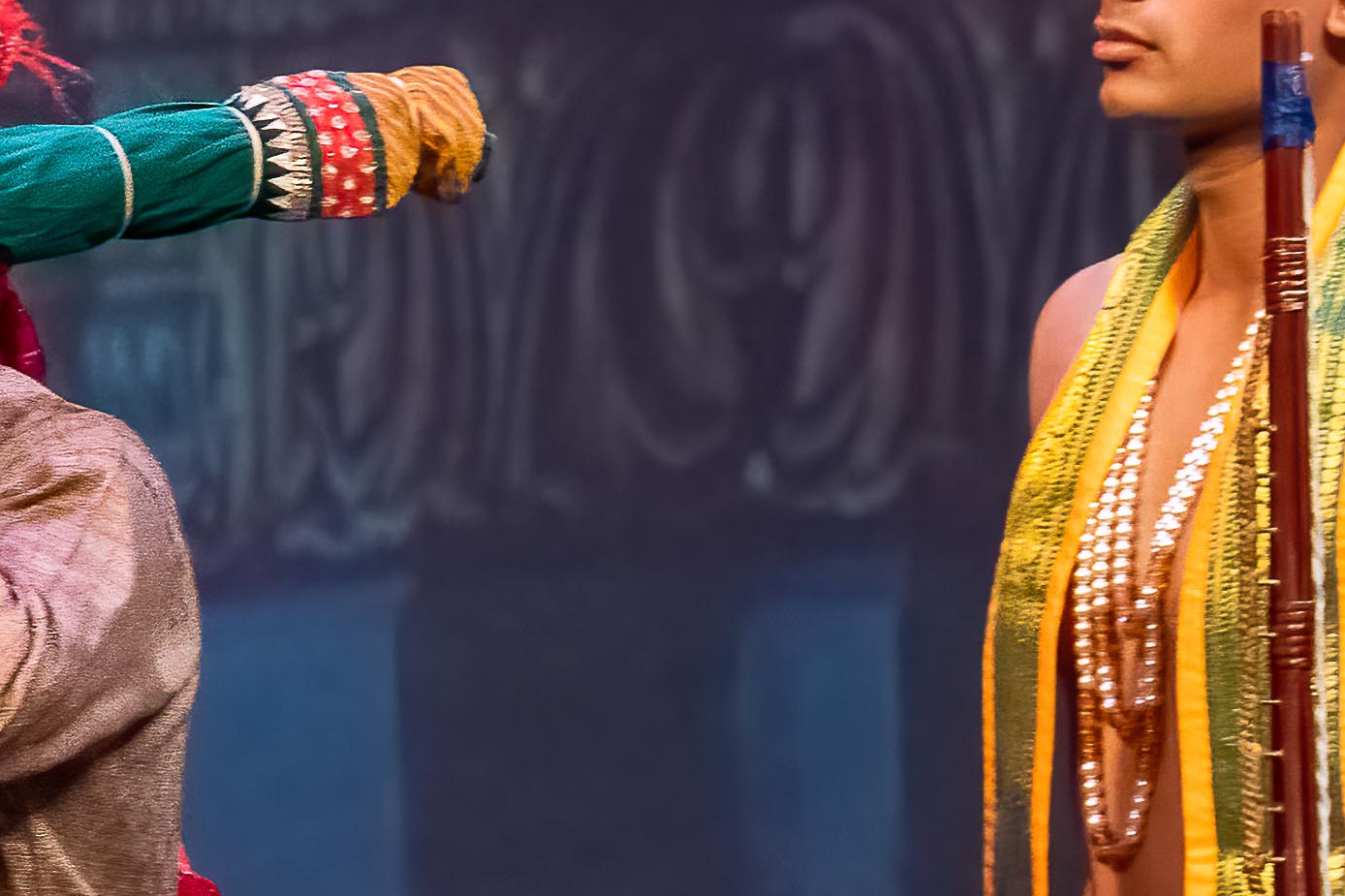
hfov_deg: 2.5
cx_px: -2239
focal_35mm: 803
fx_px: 29995
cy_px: 872
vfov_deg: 1.7
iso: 3200
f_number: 5.6
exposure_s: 1/250
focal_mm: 135
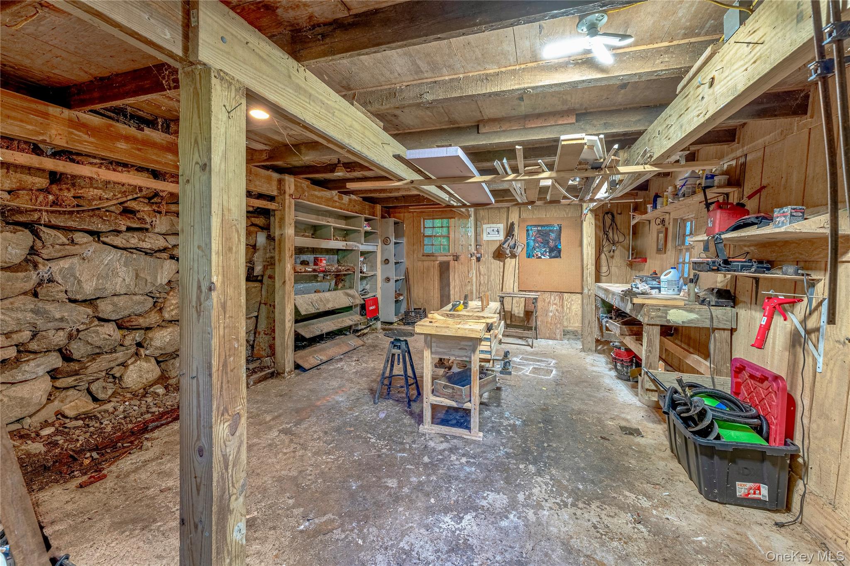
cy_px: 283
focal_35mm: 14
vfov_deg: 81.2
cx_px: 425
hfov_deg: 104.3
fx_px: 331
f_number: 9
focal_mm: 14
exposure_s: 1/60
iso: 400
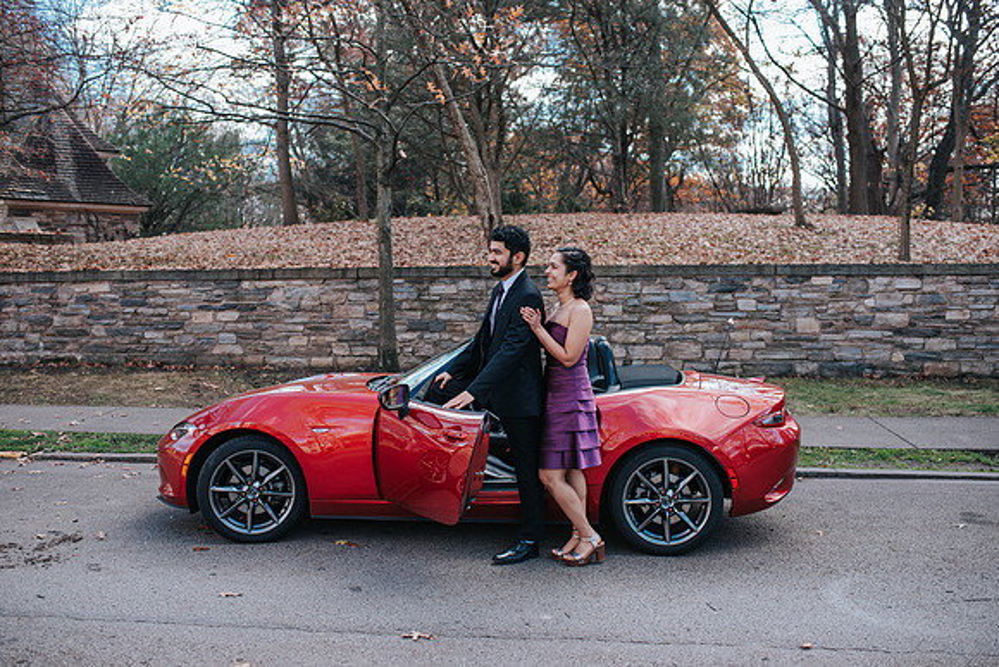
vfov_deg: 37.4
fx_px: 984
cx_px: 500
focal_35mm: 35
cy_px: 334
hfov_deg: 53.8
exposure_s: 1/640
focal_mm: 35
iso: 500
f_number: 3.2
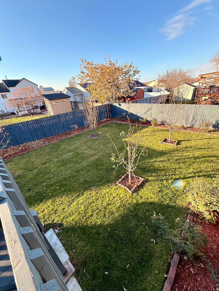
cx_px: 110
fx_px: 118
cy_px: 146
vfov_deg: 102.1
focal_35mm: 14
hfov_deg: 85.7
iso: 64
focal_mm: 2.22
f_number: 2.2
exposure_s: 1/381
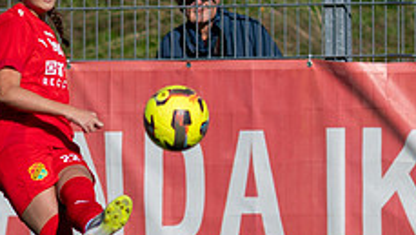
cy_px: 132
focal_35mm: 1595
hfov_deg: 1.4
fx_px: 17600
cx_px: 22
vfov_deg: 0.8
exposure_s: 1/2000
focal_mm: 300
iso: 100
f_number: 3.2
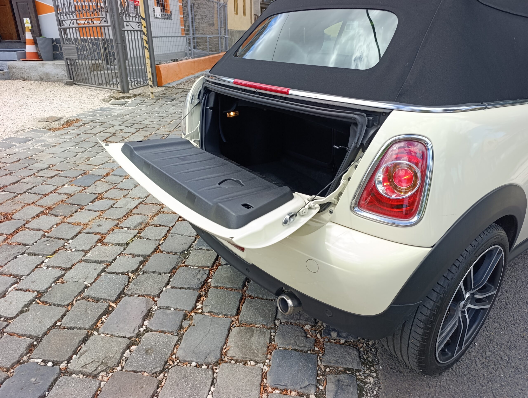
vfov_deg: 59.0
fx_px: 351
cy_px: 199
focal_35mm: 23
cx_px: 264
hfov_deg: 73.8
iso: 50
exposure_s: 1/201
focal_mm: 6.14
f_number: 1.6
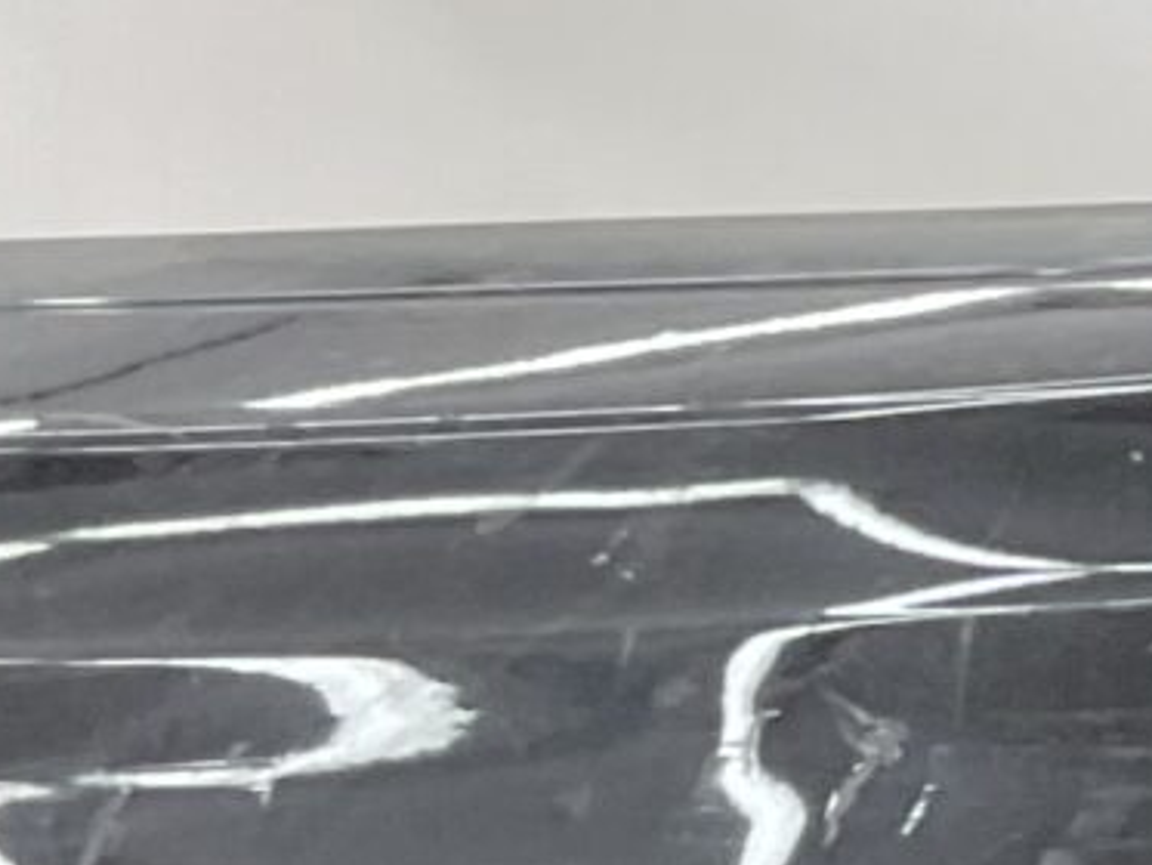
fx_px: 6625
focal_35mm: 199
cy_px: 460
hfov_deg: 8.9
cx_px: 2826
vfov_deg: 7.5
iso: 32
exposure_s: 1/120
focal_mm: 3
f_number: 1.8
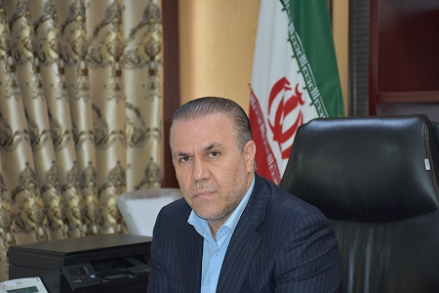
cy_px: 146
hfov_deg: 19.5
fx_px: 1280
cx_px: 220
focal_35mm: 105
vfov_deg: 13.0
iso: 640
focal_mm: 70
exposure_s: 1/60
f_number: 5
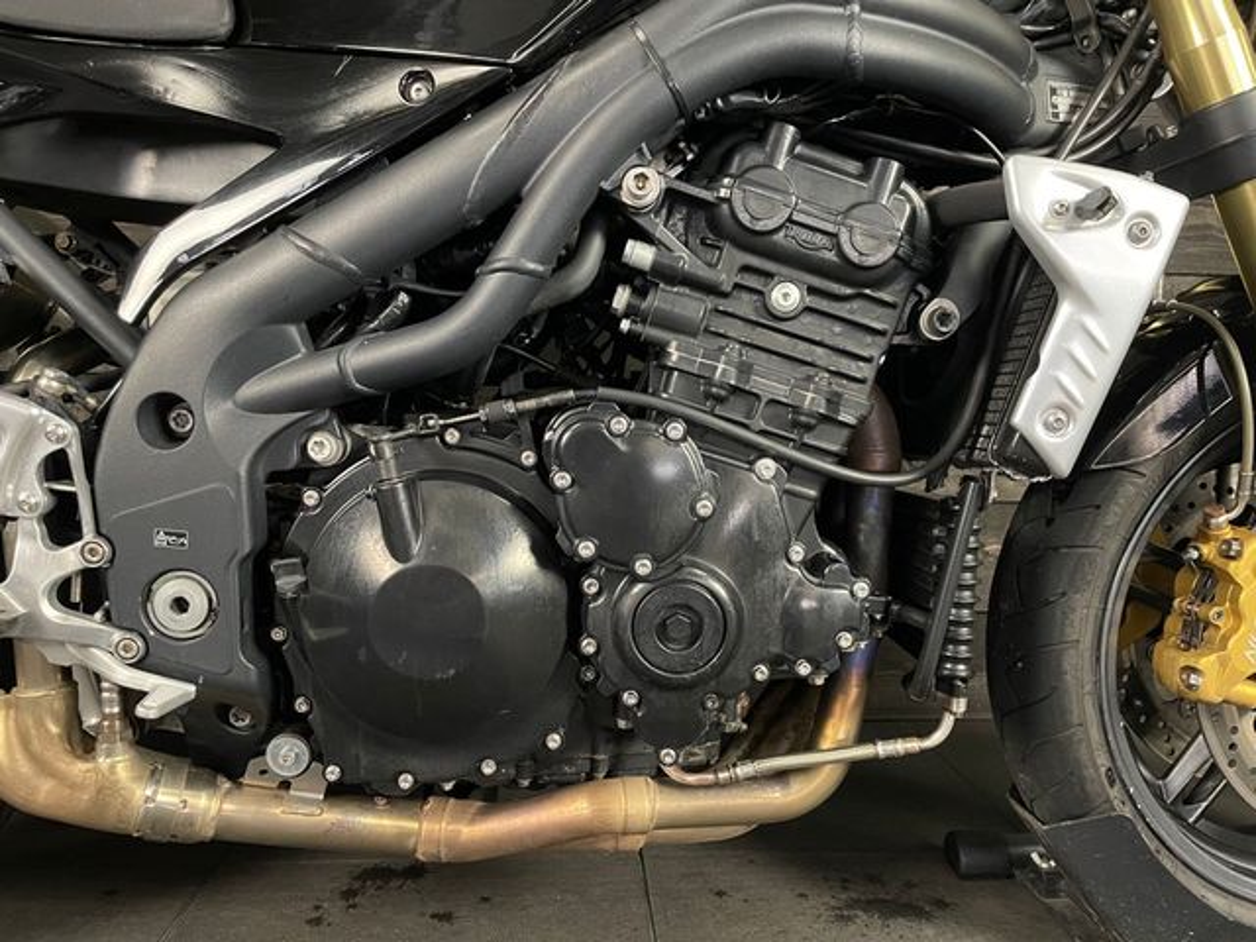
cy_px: 471
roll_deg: -0.6
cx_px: 628
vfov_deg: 53.1
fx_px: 943
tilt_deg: -5.2
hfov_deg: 67.3
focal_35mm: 26
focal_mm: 4.2
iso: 500
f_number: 1.6
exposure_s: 1/25
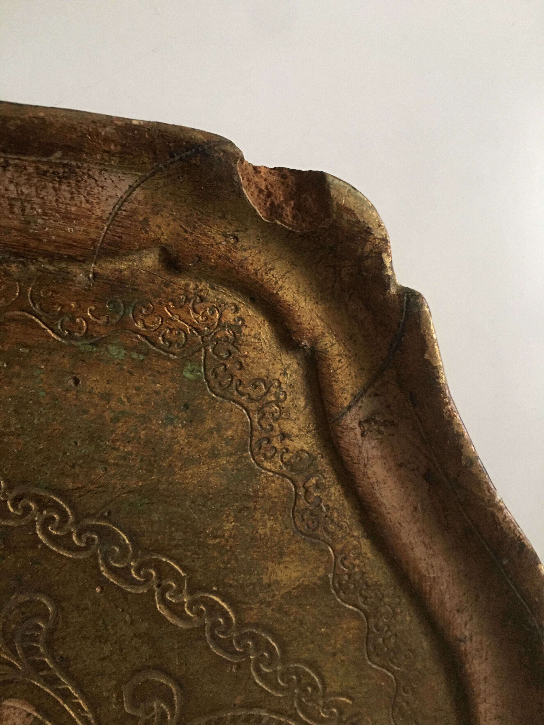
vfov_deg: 61.7
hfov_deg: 48.2
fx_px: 608
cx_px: 272
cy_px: 362
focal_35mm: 29
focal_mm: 4.15
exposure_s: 1/10
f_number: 2.2
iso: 80
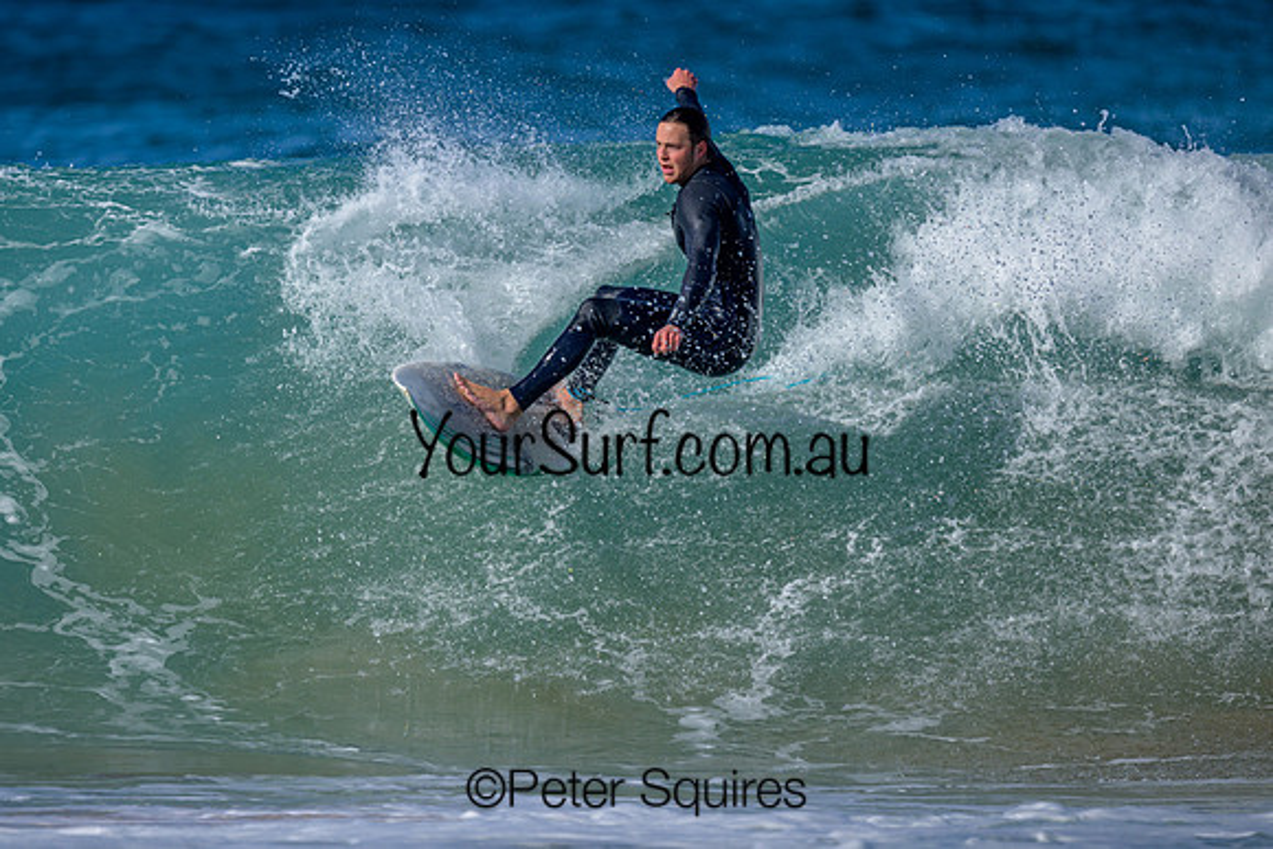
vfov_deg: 1.5
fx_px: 32082
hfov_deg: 2.3
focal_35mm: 907
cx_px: 555
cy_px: 445
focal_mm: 800
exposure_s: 1/2000
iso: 220
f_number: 6.3
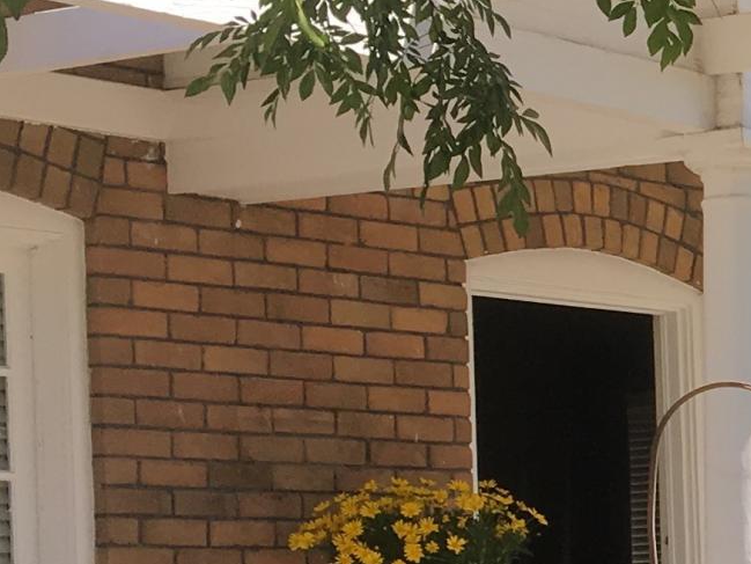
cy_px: 689
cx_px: 1457
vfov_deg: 10.9
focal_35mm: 134
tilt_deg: -0.7
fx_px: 2908
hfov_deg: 13.0
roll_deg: +1.0
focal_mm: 4.15
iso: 25
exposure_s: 1/905
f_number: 2.2
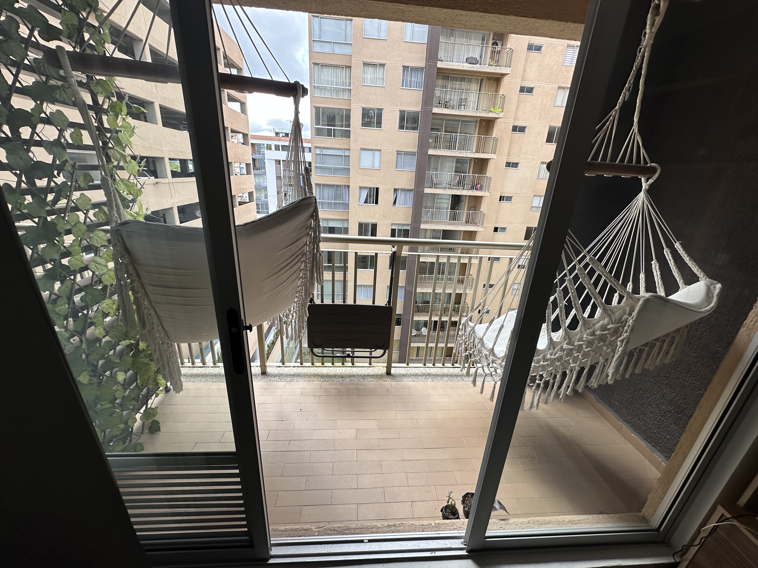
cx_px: 379
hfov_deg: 102.1
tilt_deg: -19.9
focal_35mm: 14
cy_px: 284
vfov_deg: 85.7
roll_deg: -2.8
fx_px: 307
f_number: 2.2
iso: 40
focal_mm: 2.22
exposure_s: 1/187
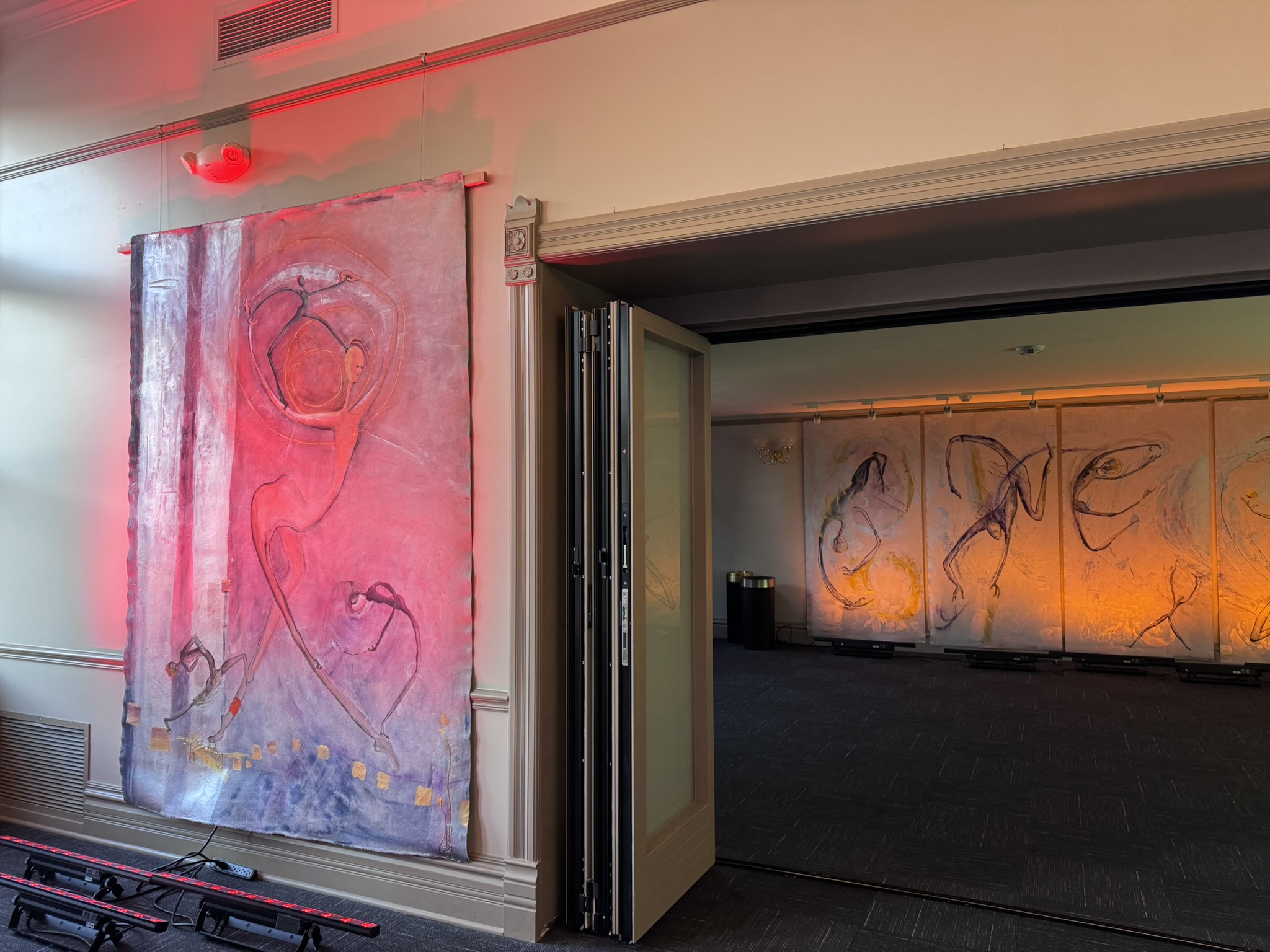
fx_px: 881
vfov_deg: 56.8
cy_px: 476
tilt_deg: +2.1
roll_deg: -0.2
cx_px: 635
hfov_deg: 71.6
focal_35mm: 24
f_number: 1.78
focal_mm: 6.76
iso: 160
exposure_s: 1/120
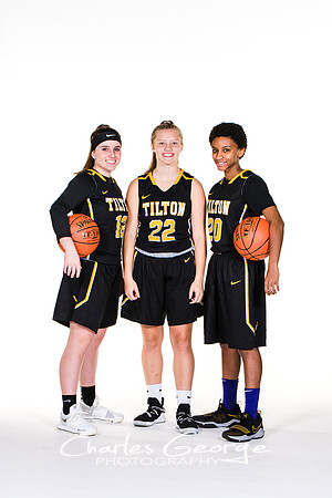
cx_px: 166
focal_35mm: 117
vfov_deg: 17.5
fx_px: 1618
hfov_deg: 11.7
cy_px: 249
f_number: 6.3
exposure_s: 1/160
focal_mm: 78
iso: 200
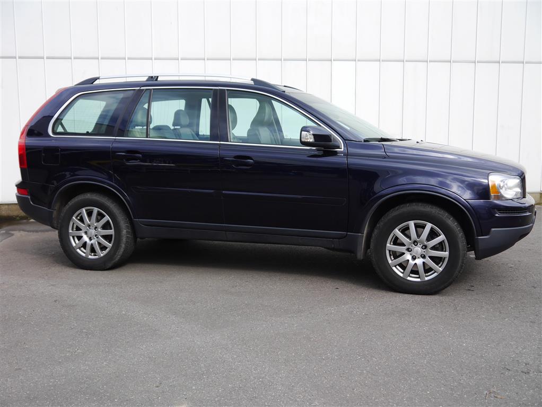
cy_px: 204
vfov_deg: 36.0
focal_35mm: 40
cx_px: 271
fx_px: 627
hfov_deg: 46.8
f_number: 4.2
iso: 160
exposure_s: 1/500
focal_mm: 20
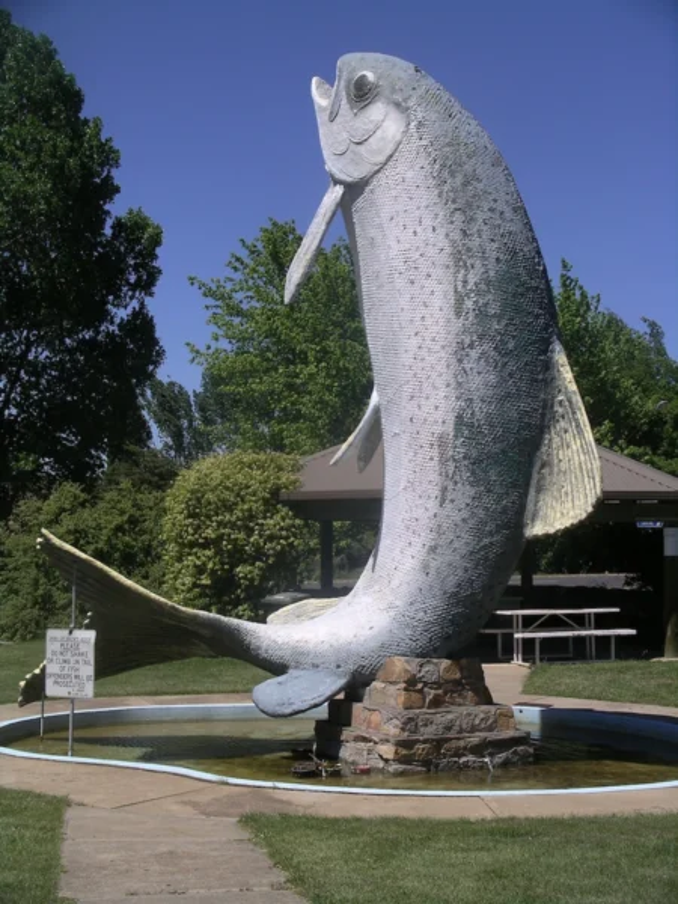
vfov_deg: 31.2
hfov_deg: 23.7
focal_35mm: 62
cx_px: 339
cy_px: 452
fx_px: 1619
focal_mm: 12.8
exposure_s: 1/519
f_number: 6.5
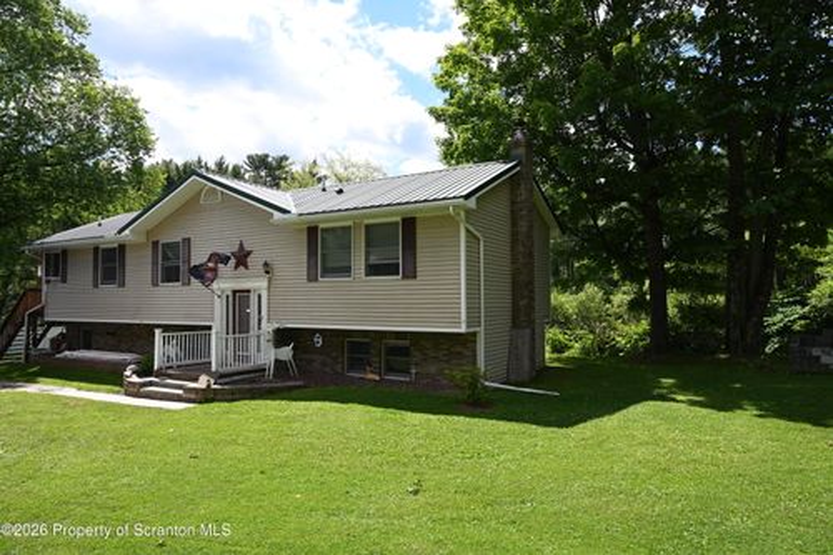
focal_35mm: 24
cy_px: 278
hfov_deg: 73.8
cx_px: 416
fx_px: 555
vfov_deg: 53.1
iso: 100
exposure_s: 1/200
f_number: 7.1
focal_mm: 24
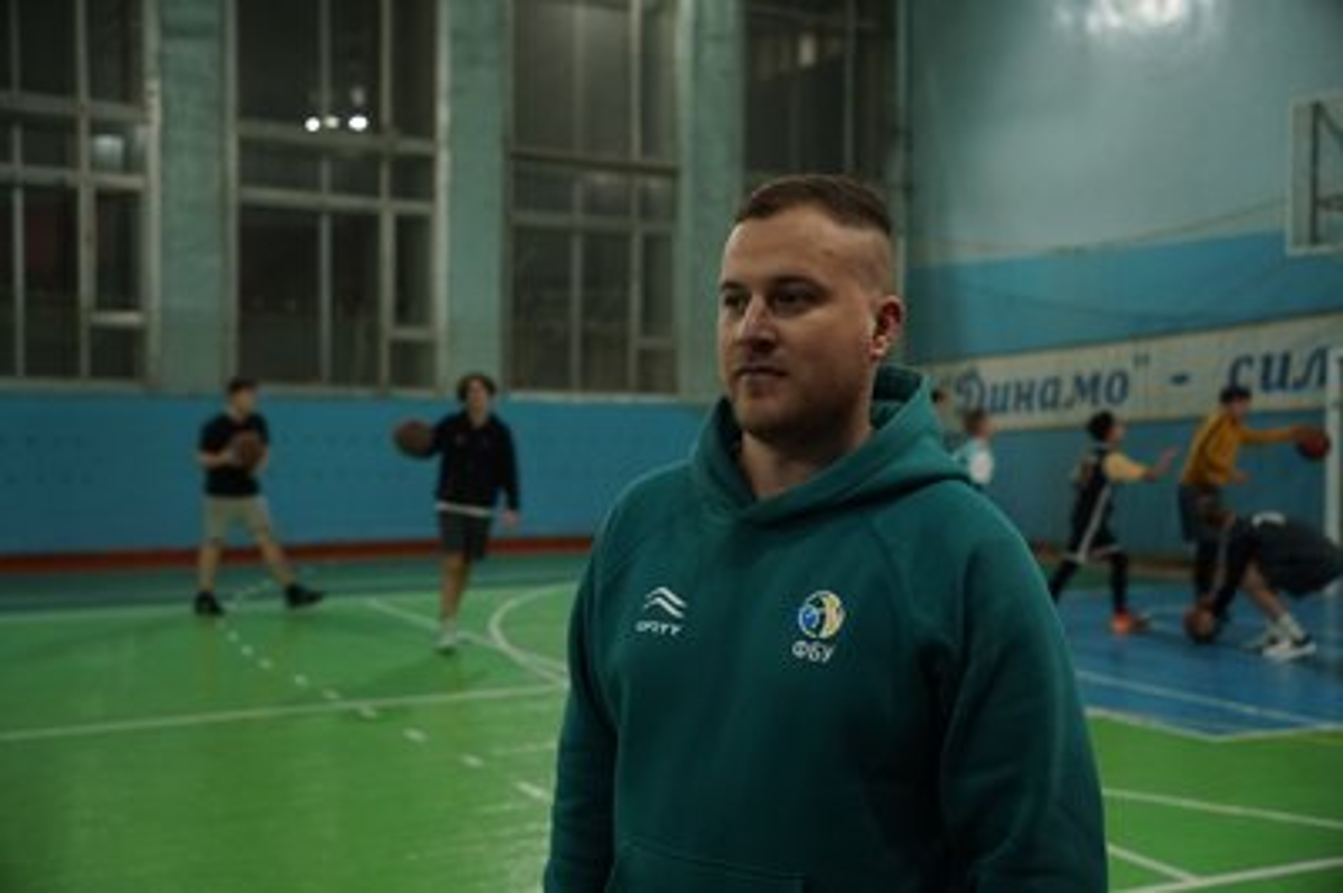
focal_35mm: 43
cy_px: 446
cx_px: 672
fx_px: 1588
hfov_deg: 45.8
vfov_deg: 31.4
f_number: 2.8
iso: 1000
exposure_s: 1/50
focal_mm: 28.4
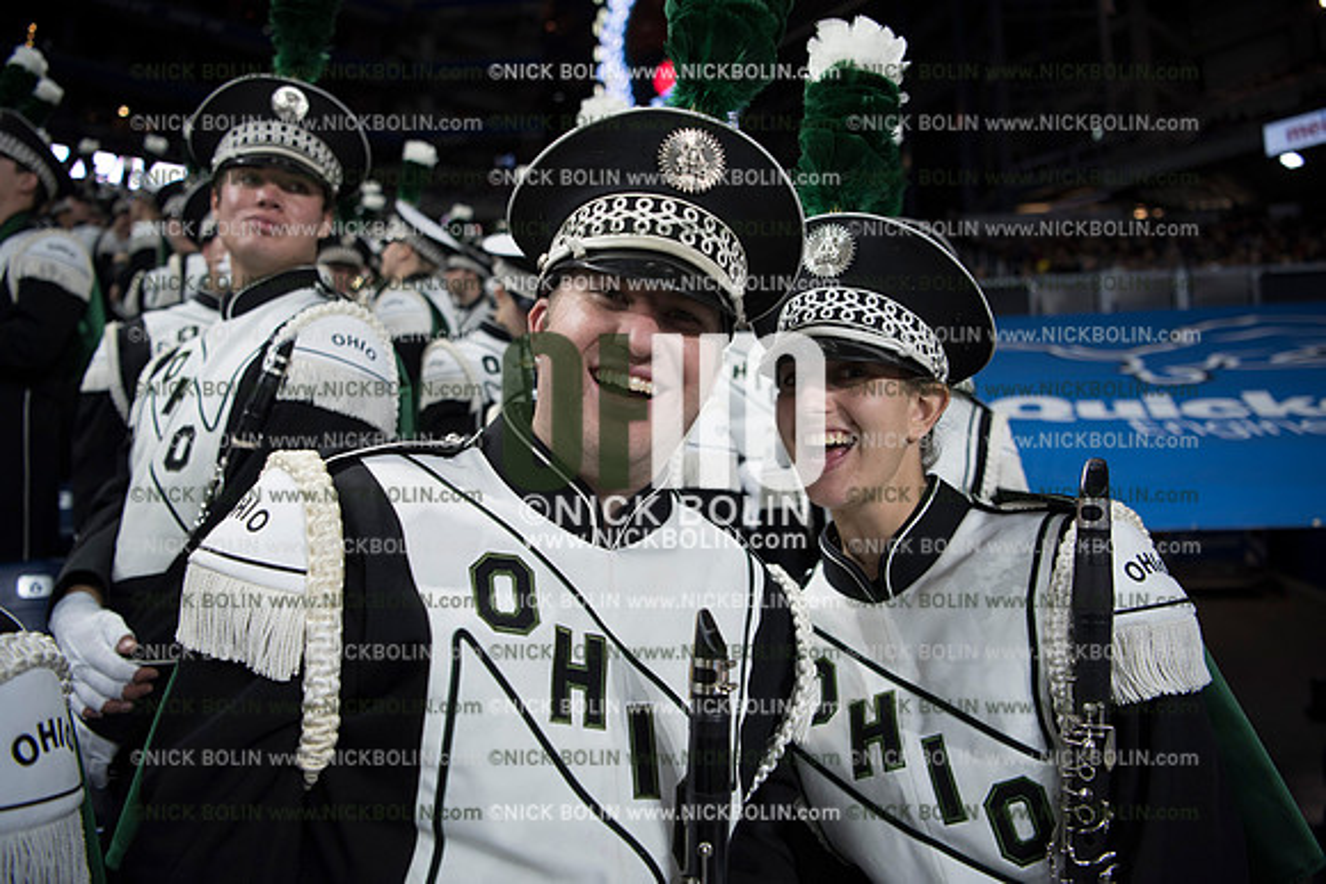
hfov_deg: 73.7
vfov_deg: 53.2
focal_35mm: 24
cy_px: 442
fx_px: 884
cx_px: 663
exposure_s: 1/640
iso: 1250
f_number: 2.8
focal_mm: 24
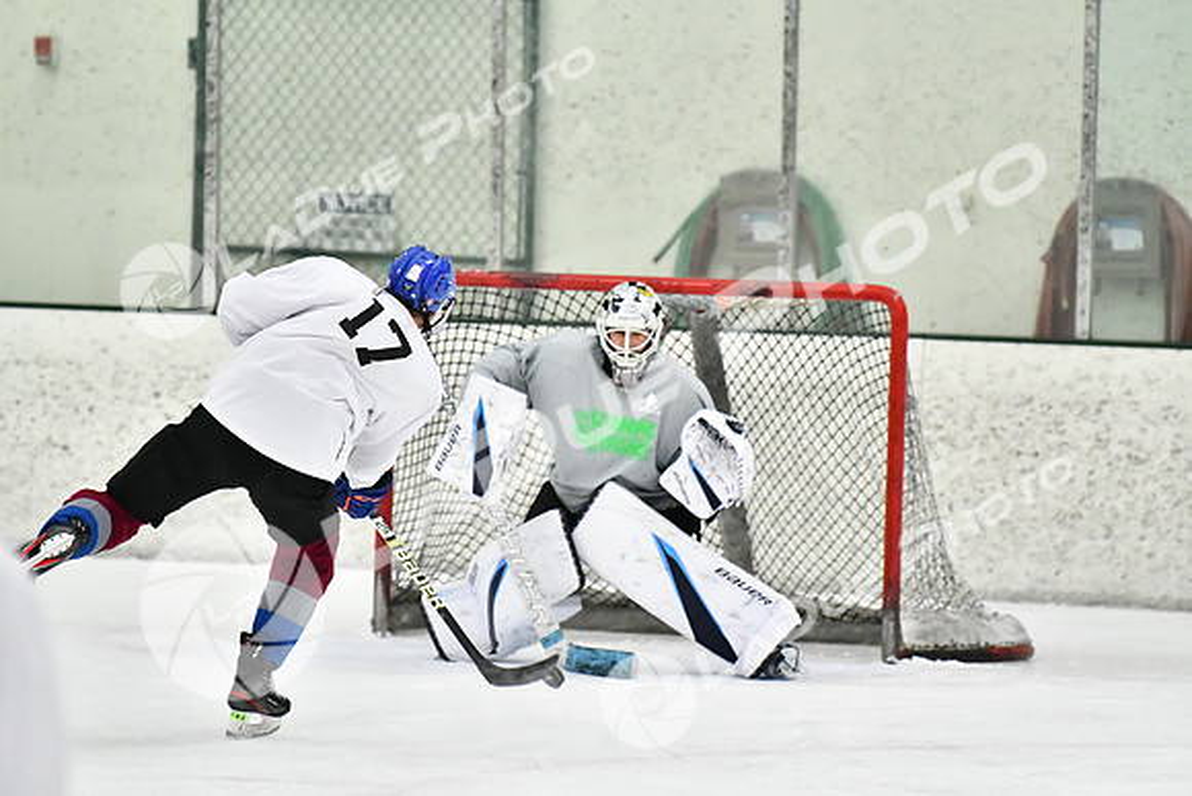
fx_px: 9438
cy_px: 398
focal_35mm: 285
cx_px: 596
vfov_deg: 4.8
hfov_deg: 7.2
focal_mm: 190
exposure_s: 1/1600
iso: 6400
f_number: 2.8
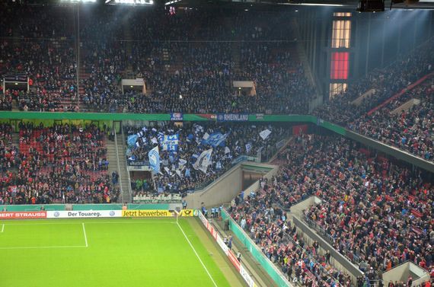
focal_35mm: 93
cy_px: 144
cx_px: 217
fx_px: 1118
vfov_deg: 14.6
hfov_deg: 22.0
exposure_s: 1/125
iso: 2200
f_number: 5.3
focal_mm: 62
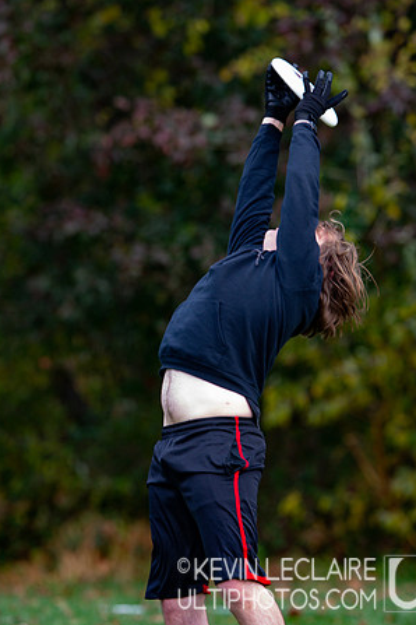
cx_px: 196
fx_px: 10469
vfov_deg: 3.4
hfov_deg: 2.3
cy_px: 312
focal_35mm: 604
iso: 800
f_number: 4
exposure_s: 1/640
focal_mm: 400
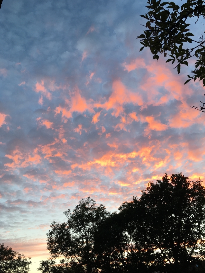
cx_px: 109
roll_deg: +5.0
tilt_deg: +33.9
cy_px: 135
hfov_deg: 45.4
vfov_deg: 58.4
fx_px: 245
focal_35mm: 31
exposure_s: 1/50
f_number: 2.2
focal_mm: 4.15
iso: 25
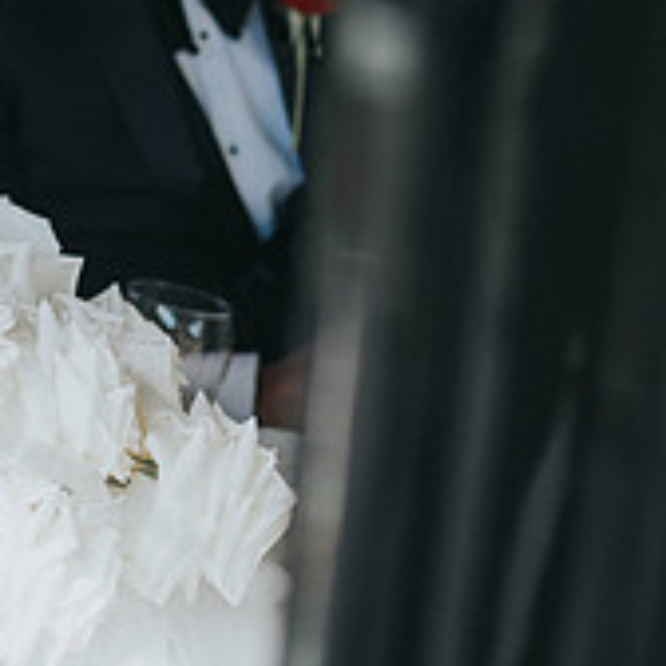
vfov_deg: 16.5
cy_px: -22
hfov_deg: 16.0
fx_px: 2242
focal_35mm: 103
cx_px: -210
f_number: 1.8
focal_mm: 35
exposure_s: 1/1250
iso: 200
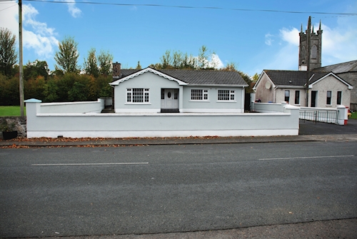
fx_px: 268
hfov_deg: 67.3
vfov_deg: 48.1
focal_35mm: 27
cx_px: 178
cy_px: 120
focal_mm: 18
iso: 160
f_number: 3.5
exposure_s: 1/500
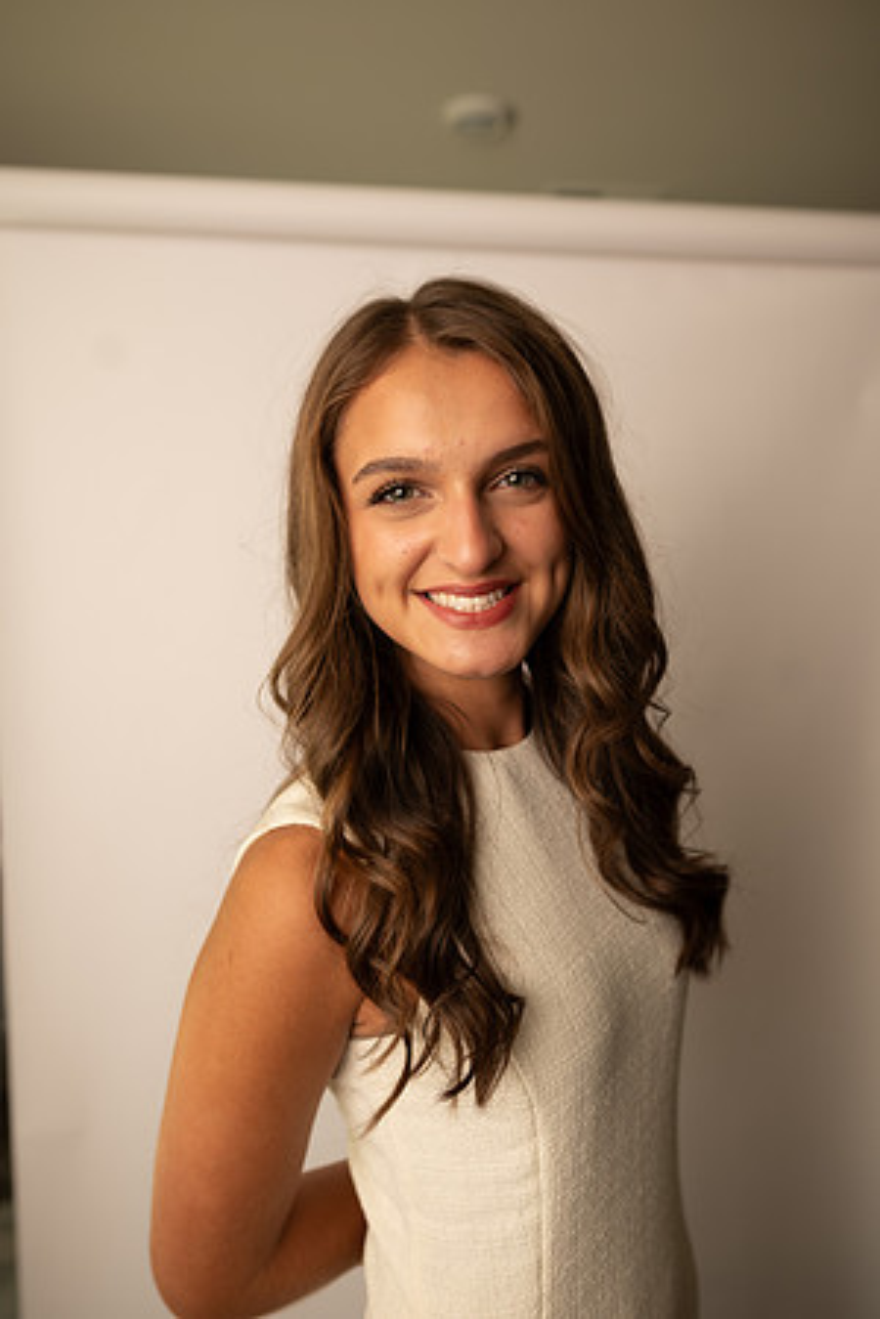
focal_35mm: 24
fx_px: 880
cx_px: 440
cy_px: 660
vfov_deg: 73.7
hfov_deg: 53.1
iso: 100
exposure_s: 1/160
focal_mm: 24
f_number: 3.2
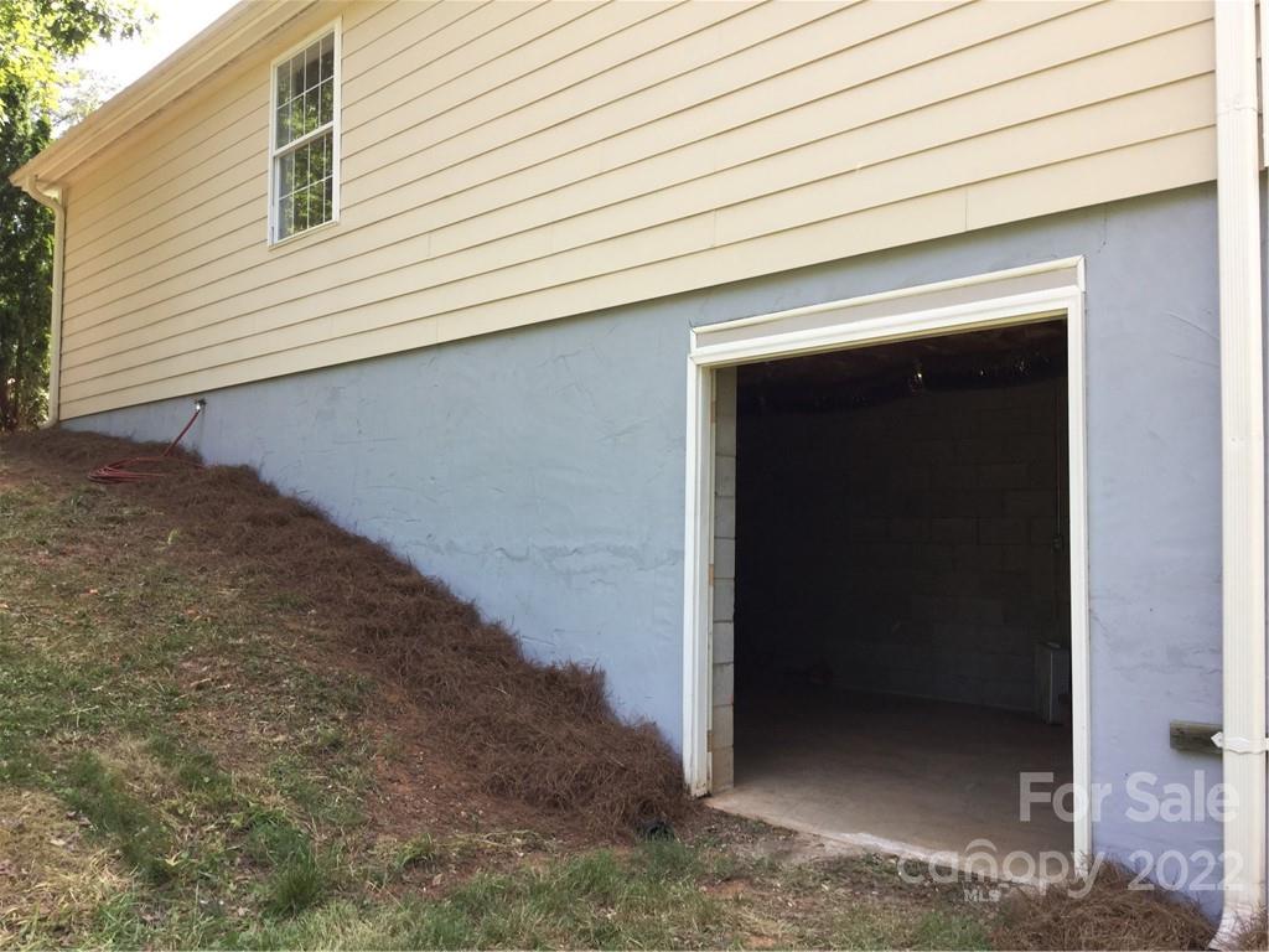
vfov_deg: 45.4
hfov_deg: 58.4
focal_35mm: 31
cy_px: 476
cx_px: 634
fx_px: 1136
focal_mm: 3.3
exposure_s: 1/120
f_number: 2.4
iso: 25
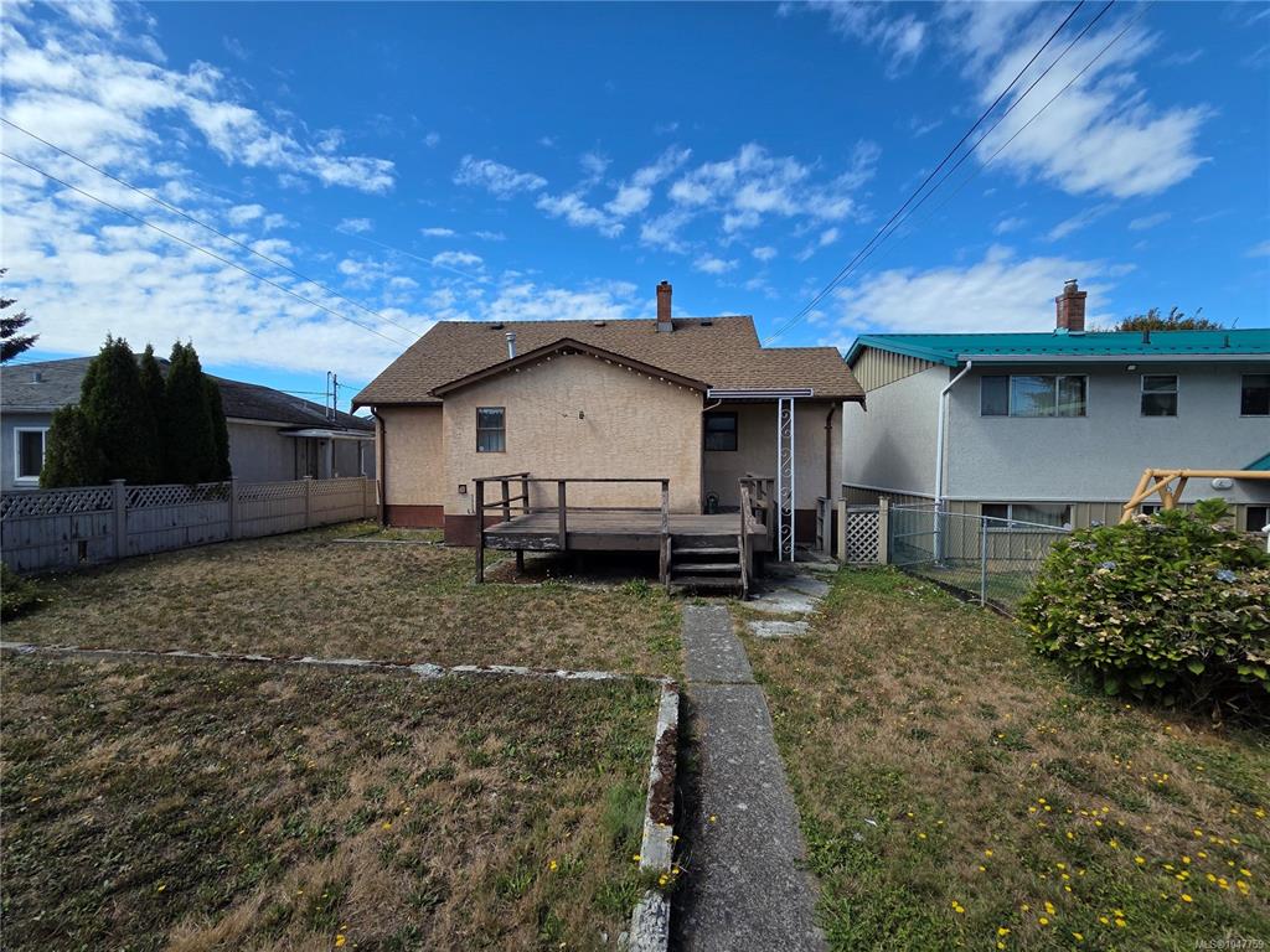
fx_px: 477
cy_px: 476
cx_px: 635
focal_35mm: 13
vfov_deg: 89.9
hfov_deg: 106.2
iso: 50
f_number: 2.2
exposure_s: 1/1695
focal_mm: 2.2
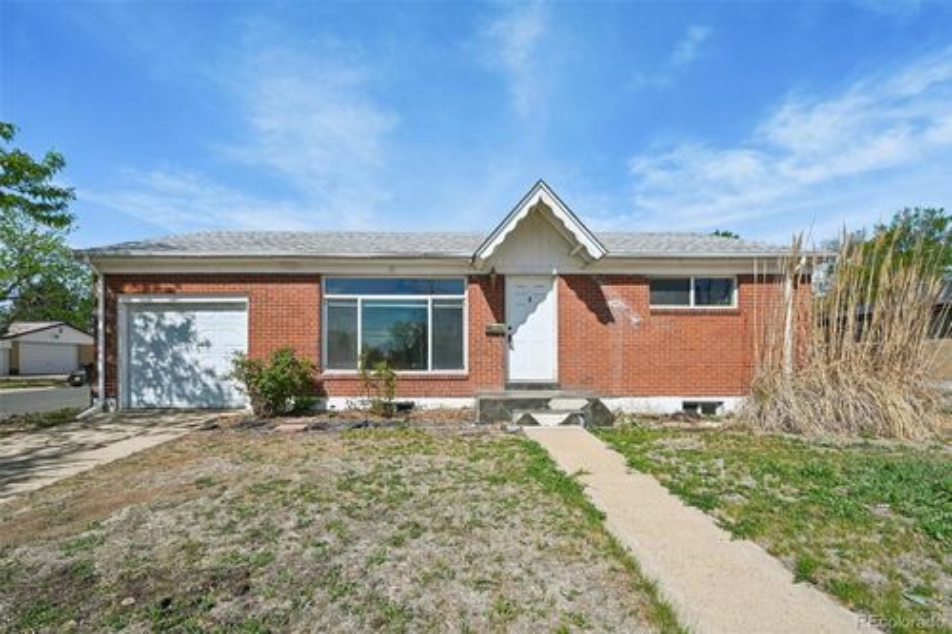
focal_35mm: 14
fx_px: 370
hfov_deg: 104.3
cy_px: 317
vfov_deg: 81.2
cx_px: 476
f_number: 10
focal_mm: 14
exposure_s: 1/1250
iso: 400
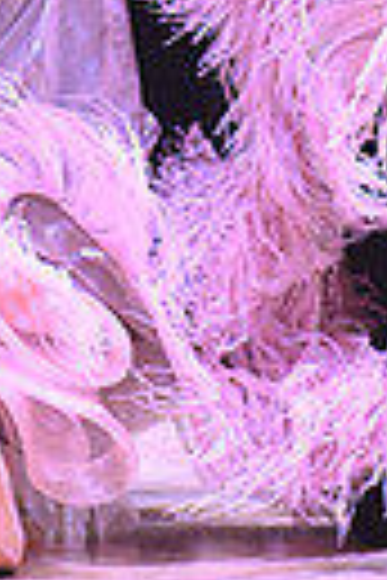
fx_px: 9416
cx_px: 223
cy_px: -283
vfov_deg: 3.5
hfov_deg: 2.4
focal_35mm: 584
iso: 4000
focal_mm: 130
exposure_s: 1/400
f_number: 4
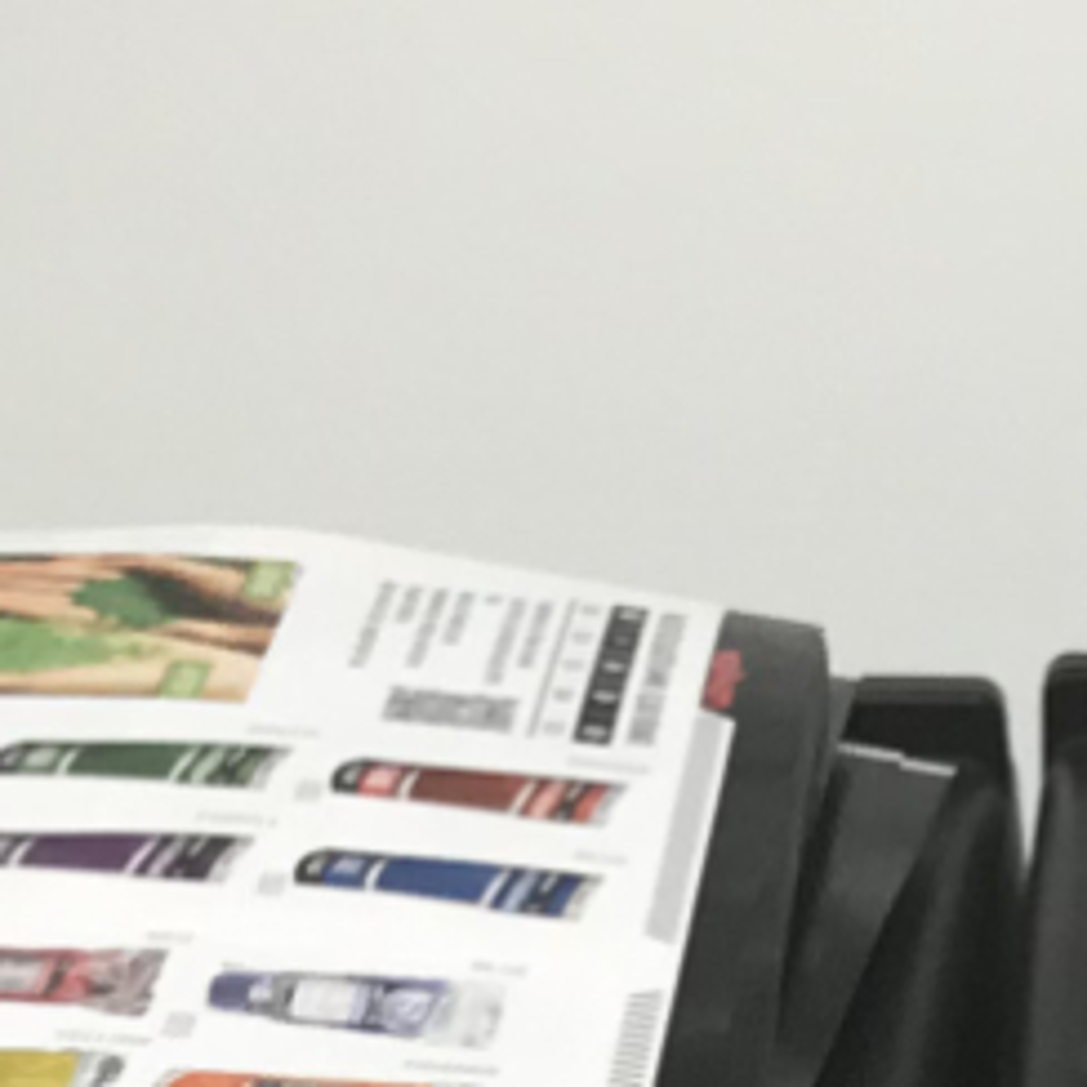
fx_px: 7212
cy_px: 2196
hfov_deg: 8.3
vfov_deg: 8.2
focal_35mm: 203
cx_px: 1942
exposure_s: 1/120
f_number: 1.8
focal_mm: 4
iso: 40
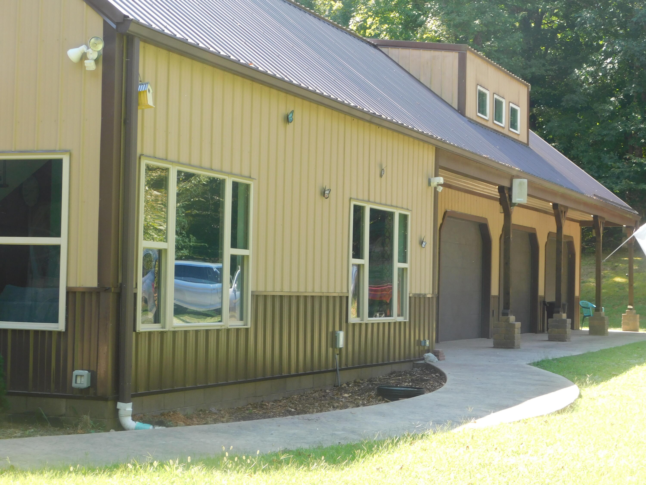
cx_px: 323
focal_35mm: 71
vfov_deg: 20.7
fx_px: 1325
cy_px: 242
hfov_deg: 27.4
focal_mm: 12.6
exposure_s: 1/80
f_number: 4.3
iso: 125
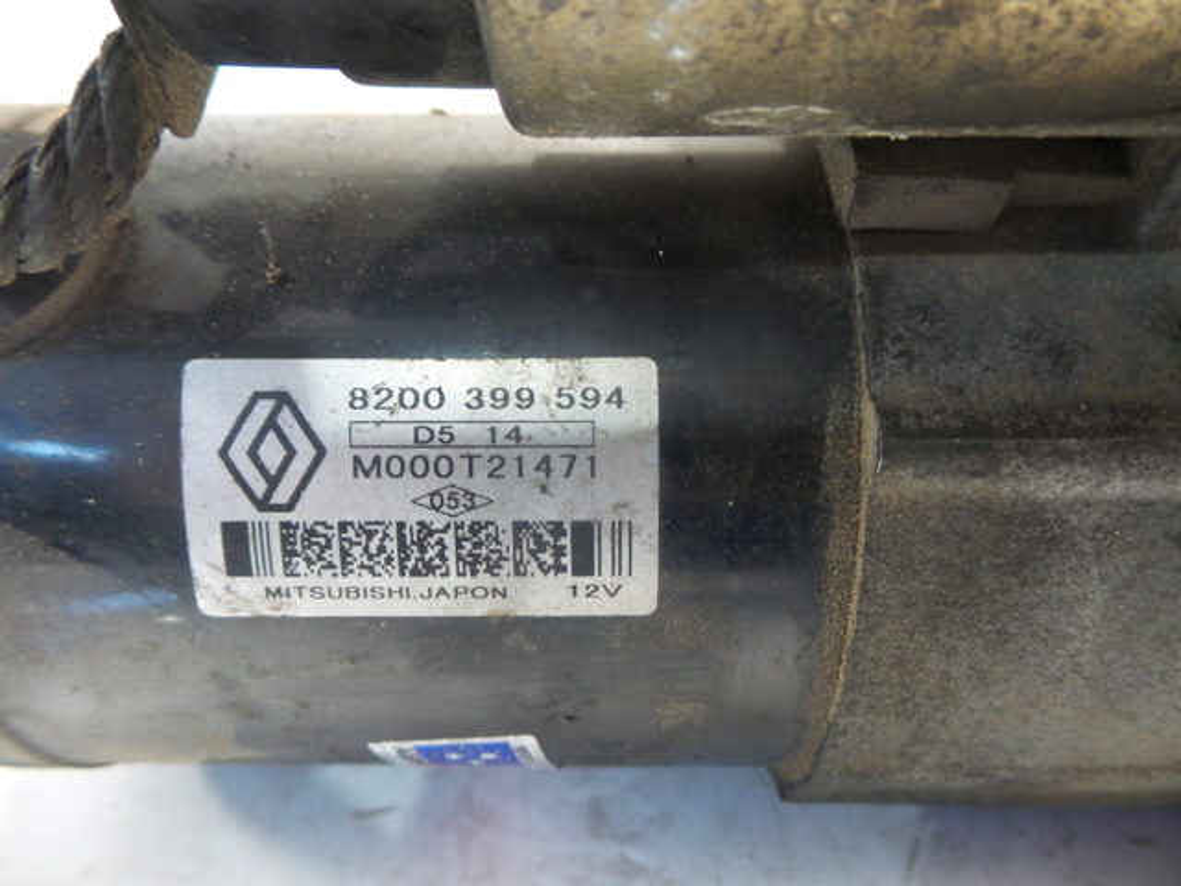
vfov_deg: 58.9
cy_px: 443
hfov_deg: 73.9
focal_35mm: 23
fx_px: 785
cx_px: 590
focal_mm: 4.1
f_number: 2.8
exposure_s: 1/30
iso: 250
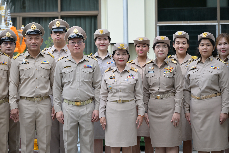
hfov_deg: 17.1
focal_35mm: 120
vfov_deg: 11.4
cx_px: 114
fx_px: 763
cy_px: 76
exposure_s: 1/100
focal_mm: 120
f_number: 4
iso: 125
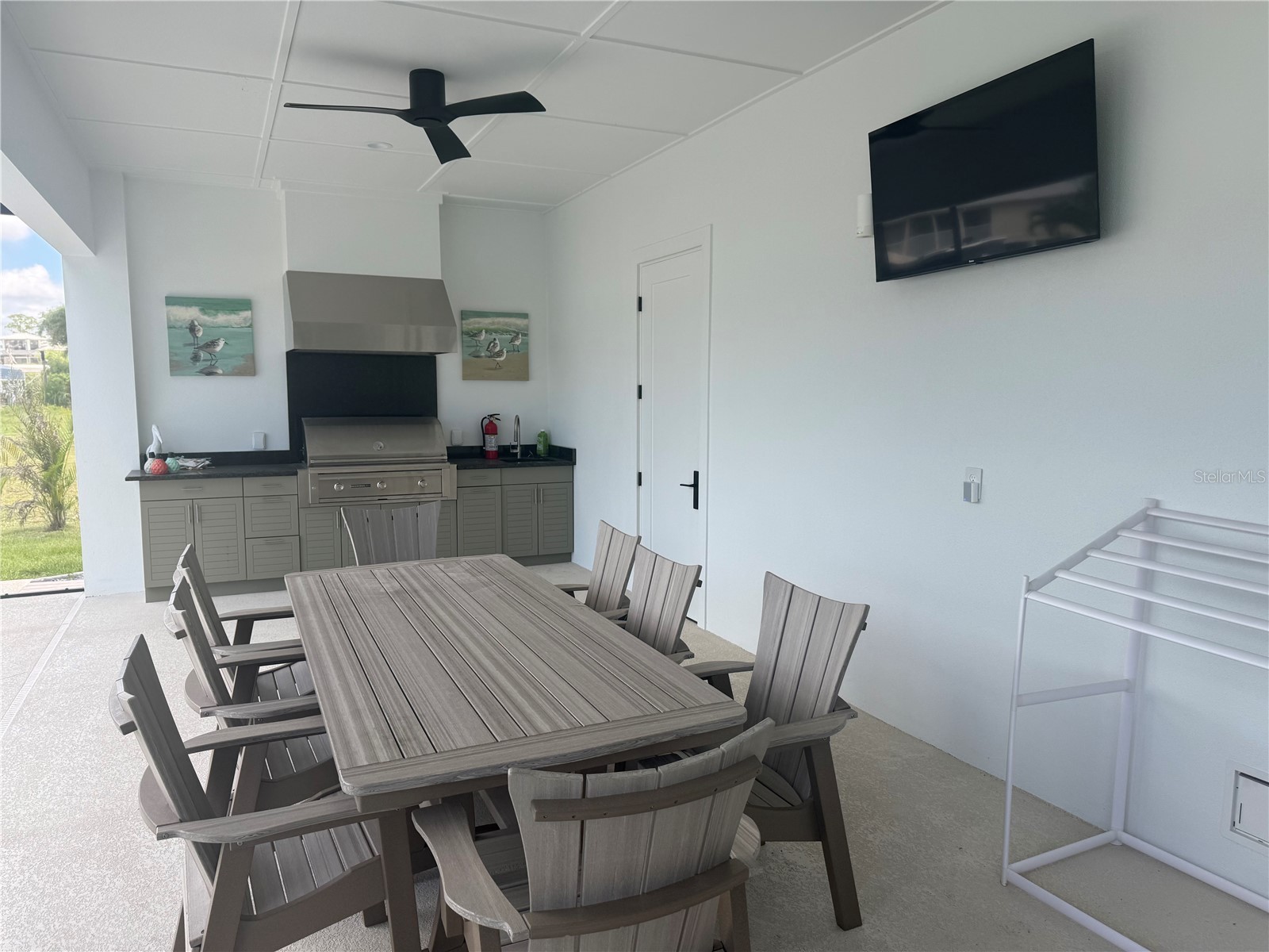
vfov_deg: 56.8
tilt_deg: -6.2
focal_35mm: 24
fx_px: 880
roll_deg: +0.2
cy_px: 476
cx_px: 634
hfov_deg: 71.6
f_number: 1.78
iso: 80
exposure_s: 1/365
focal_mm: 6.76
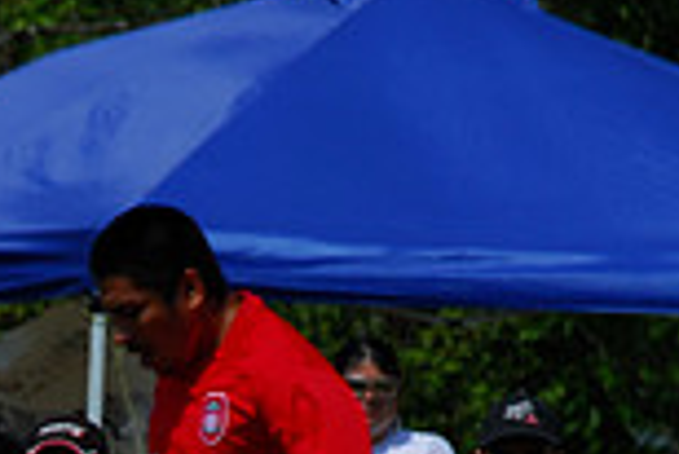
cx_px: 18
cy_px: 613
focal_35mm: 1917
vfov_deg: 0.7
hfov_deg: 1.1
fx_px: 36190
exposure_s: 1/200
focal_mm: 340
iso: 100
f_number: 7.1
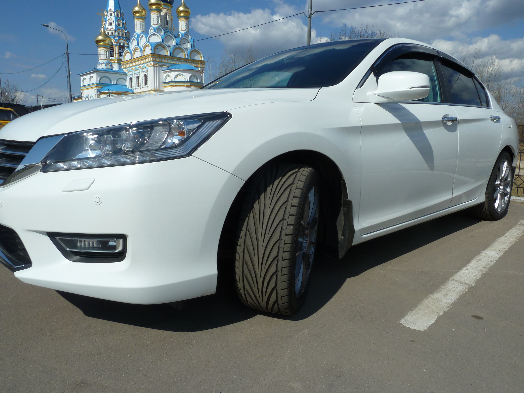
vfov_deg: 54.9
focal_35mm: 25
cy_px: 196
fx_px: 378
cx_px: 262
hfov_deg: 69.4
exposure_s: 1/640
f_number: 5.6
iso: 80
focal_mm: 4.1
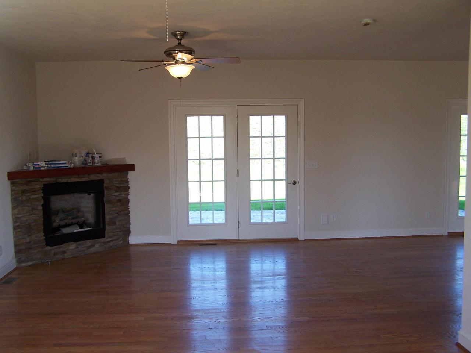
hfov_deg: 49.0
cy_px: 176
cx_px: 236
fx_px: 517
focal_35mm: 38
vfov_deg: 37.7
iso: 80
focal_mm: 6.3
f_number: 2.8
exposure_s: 1/80
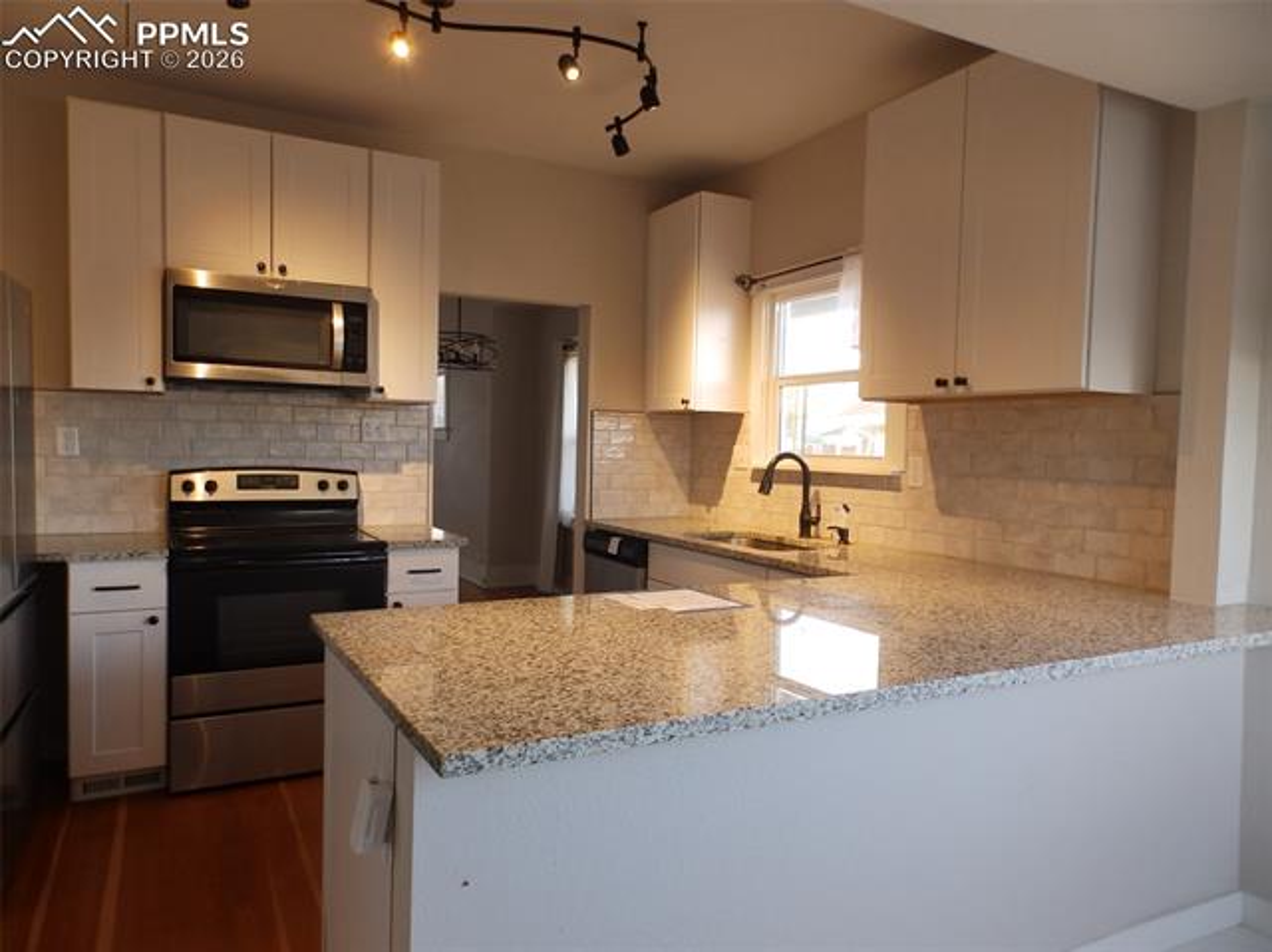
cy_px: 476
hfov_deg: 76.4
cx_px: 636
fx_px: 808
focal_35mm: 22
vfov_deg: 61.0
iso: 125
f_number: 3.4
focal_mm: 4
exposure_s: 1/30
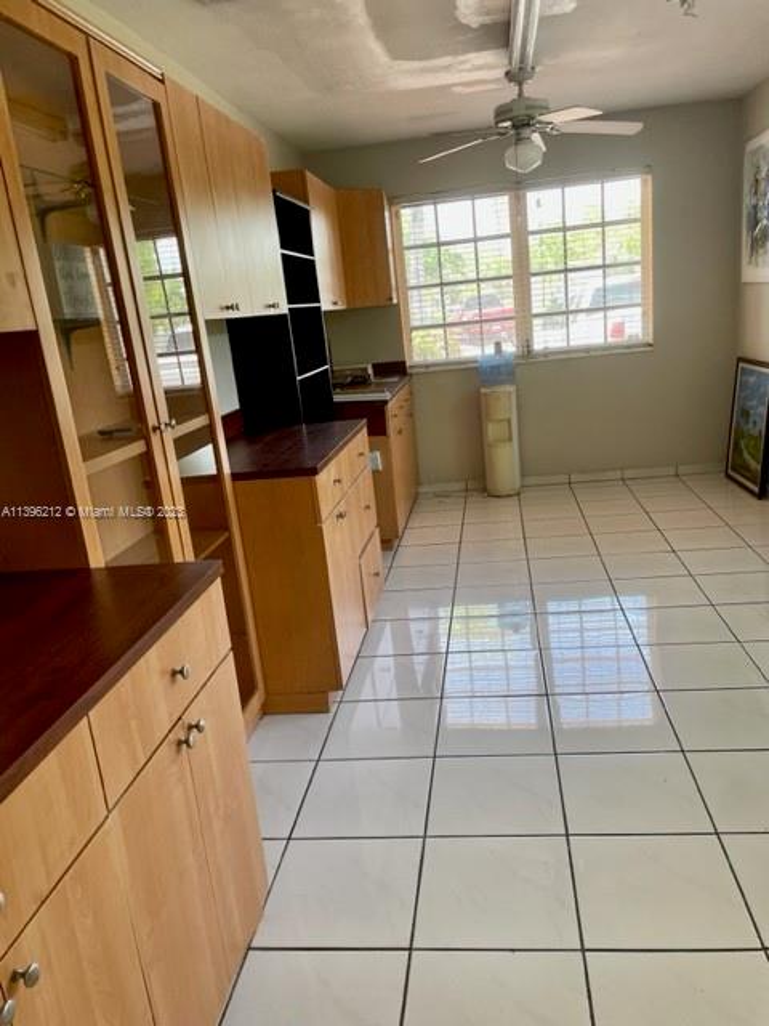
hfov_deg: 53.1
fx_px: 770
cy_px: 513
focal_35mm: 26
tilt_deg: -15.7
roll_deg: +6.8
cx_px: 384
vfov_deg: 67.3
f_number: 1.6
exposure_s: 1/120
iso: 100
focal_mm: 4.2
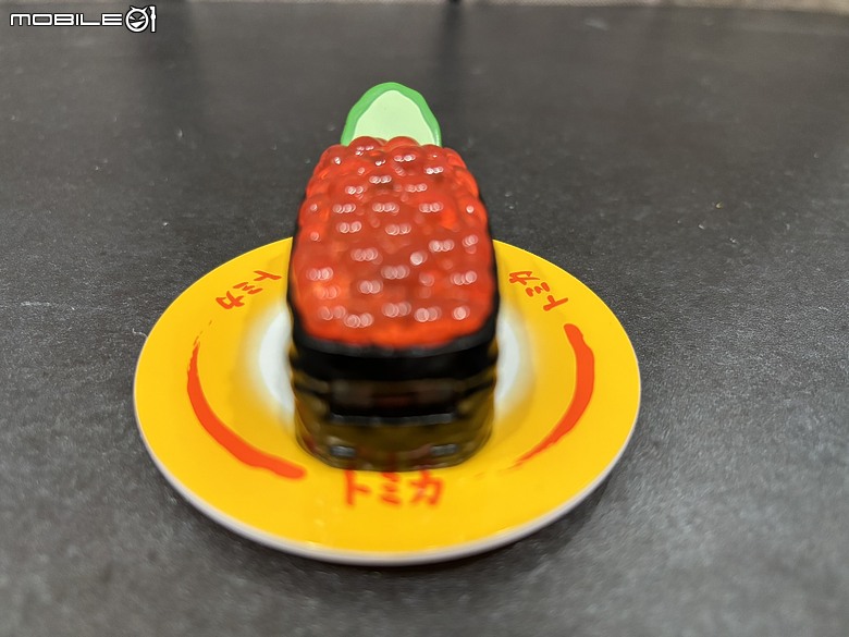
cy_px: 318
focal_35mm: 26
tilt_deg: -36.1
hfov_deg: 67.3
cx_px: 424
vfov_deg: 53.1
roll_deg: -1.5
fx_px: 638
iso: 400
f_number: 1.6
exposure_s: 1/60
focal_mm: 5.96
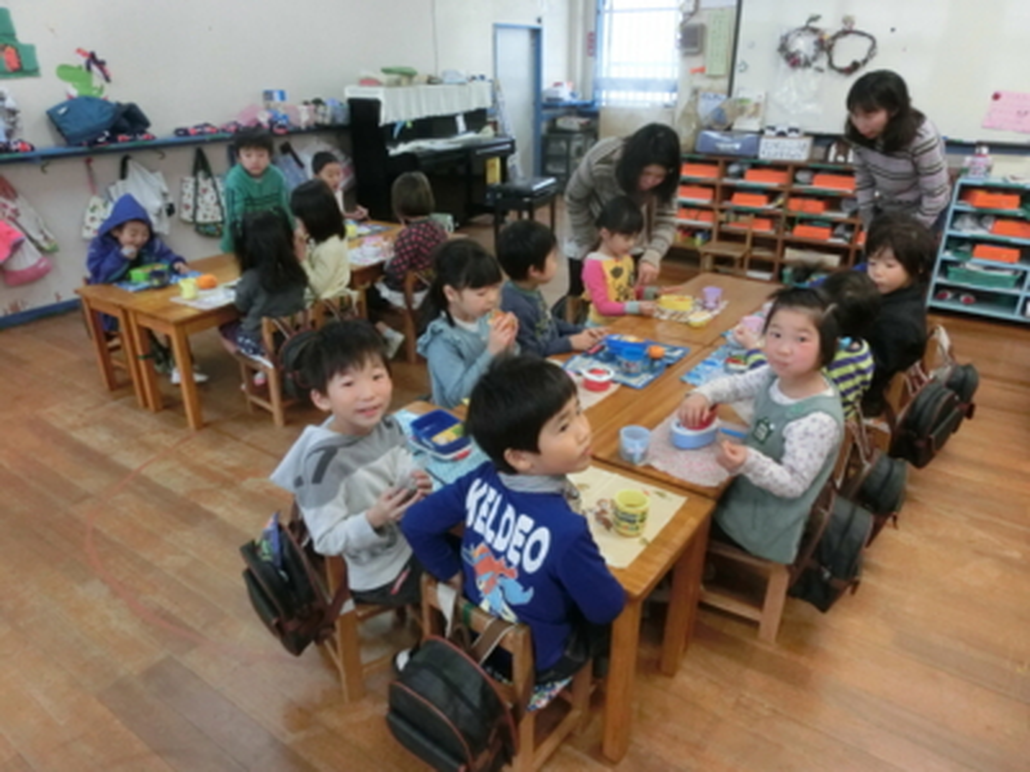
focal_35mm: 24
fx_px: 714
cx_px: 515
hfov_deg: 71.6
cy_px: 386
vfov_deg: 56.8
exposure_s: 1/160
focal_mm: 4.24
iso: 800
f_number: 3
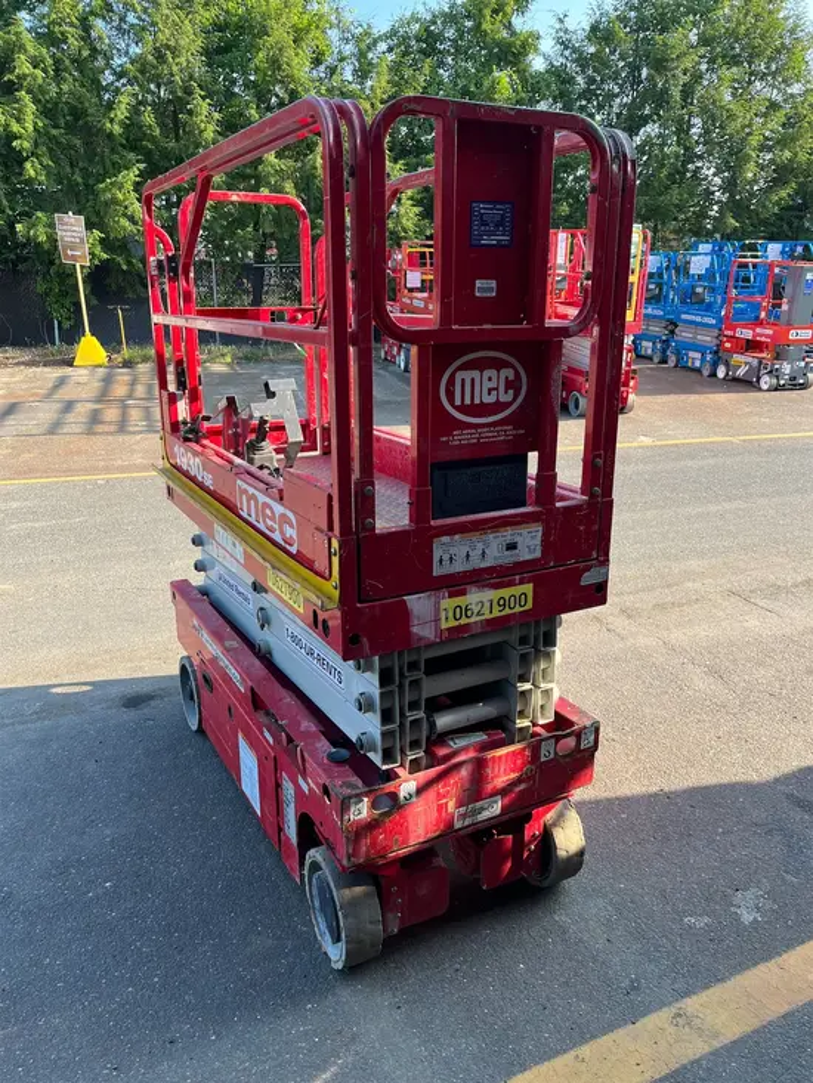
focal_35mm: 26
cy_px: 542
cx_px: 406
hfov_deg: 53.1
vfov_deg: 67.3
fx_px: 814
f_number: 1.6
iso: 50
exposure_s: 1/334
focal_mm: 5.1
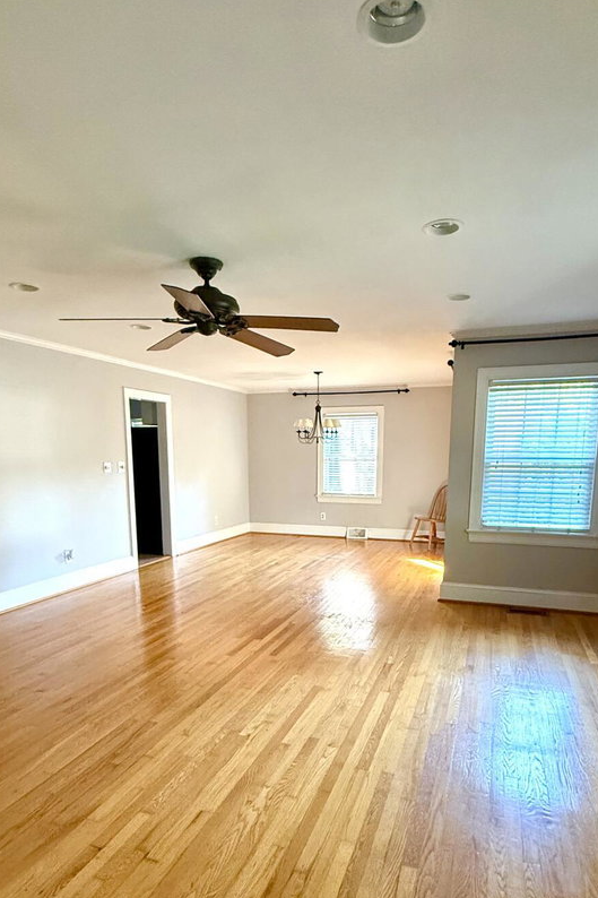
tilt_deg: -10.0
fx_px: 548
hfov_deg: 57.2
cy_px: 558
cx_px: 298
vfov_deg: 77.3
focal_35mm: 22
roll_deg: +0.3
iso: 640
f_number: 2.2
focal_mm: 2.22
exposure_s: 1/60
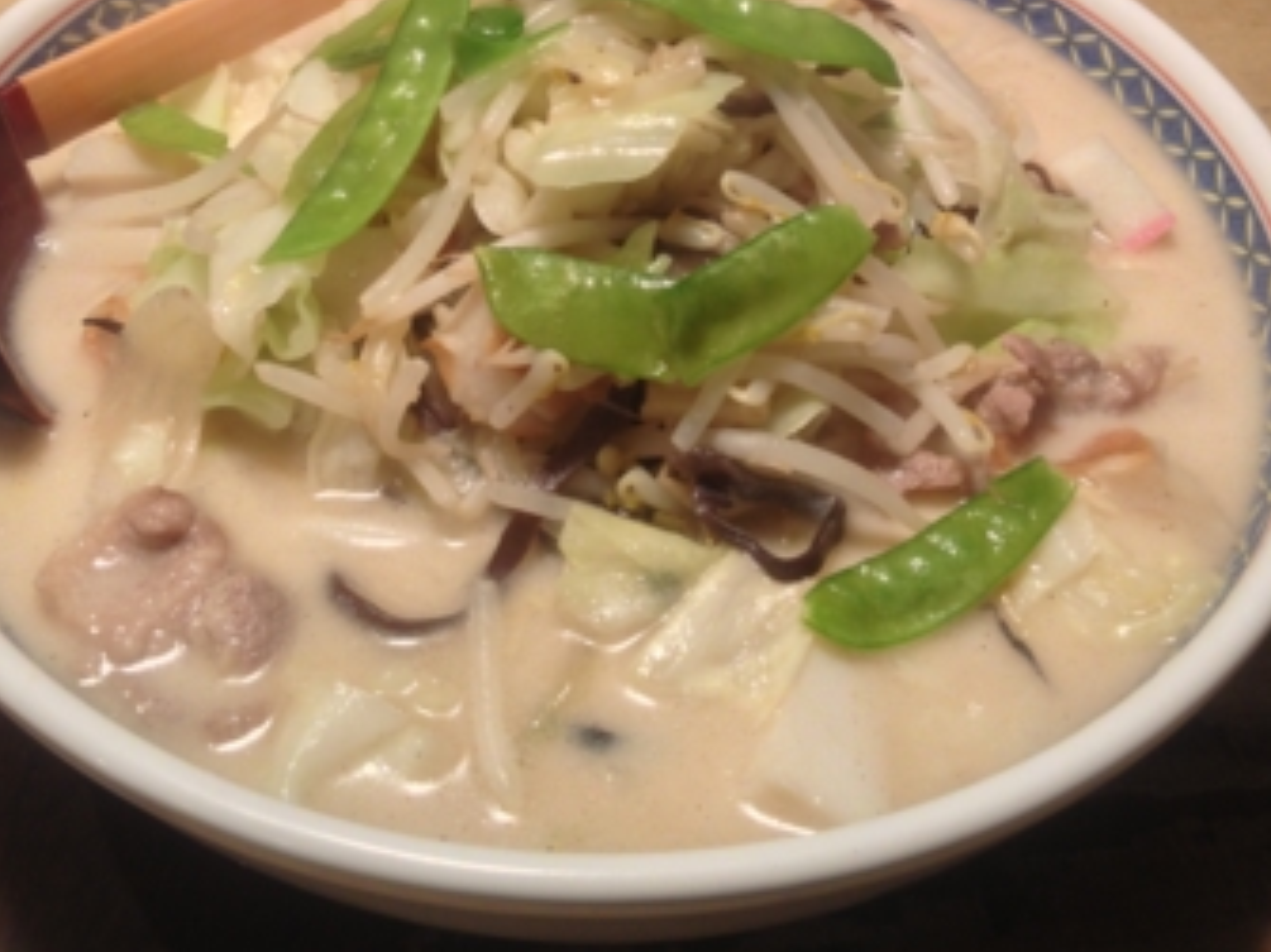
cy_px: 110
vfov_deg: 29.7
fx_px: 1725
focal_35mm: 47
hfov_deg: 40.4
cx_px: 634
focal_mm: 4.28
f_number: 2.4
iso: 50
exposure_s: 1/24
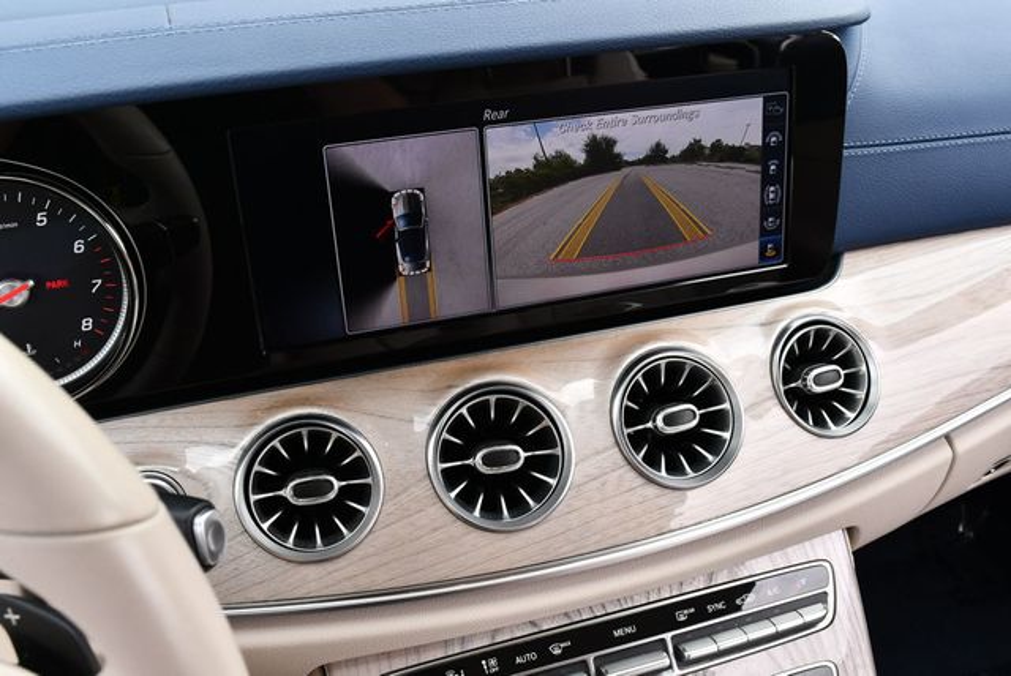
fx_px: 1012
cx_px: 506
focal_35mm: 36
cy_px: 338
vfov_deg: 36.9
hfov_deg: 53.1
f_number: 6.3
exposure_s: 1/250
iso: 200
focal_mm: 18
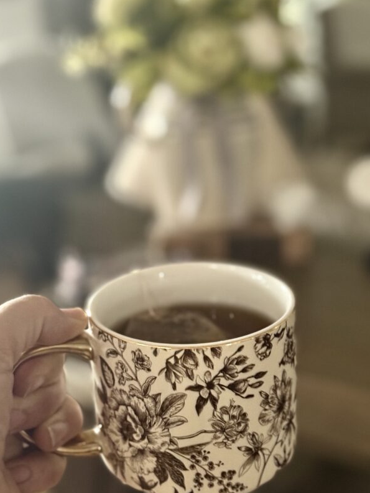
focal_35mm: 62
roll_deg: +2.9
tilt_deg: -16.0
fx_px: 883
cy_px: 236
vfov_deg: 31.2
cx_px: 182
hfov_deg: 23.7
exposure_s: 1/24
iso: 640
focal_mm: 6.76
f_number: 1.78
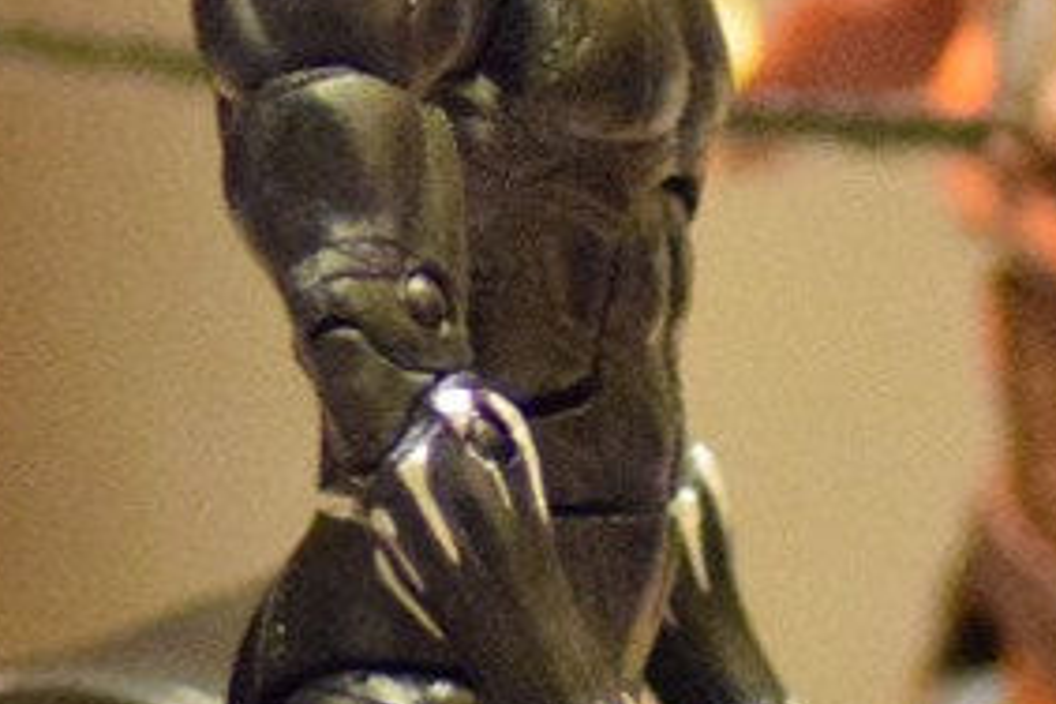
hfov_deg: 2.5
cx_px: 1112
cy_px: 2
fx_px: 23753
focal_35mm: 810
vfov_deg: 1.7
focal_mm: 95
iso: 10000
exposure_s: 1/80
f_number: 4
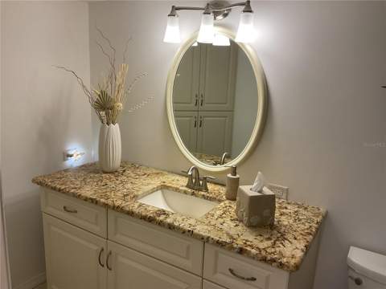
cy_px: 144
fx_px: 323
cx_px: 193
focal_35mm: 29
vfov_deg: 48.2
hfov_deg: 61.7
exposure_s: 1/60
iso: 50
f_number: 1.8
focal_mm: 3
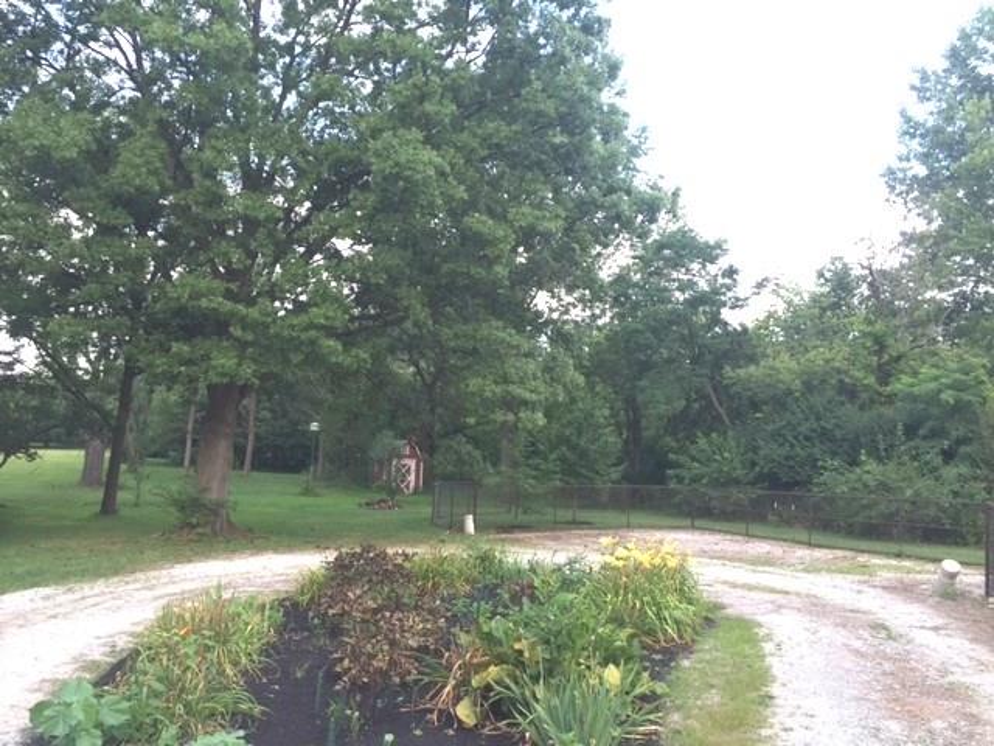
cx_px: 497
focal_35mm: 29
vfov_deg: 48.2
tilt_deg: +5.2
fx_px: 833
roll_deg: -3.8
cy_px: 373
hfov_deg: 61.7
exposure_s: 1/120
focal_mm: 4.15
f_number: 2.2
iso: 32
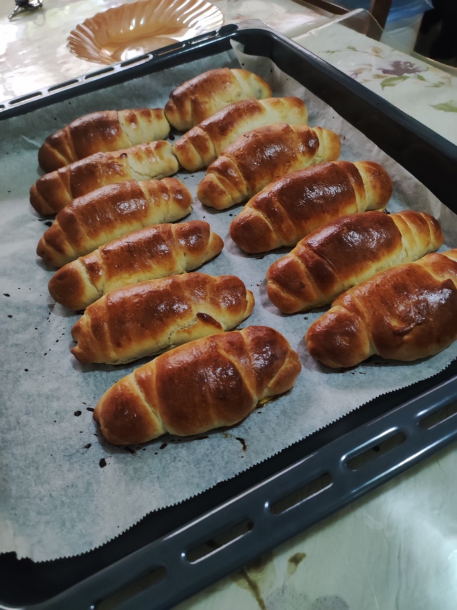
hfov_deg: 74.7
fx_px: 300
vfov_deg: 91.1
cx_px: 228
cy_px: 305
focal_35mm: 17
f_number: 1.79
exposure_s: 1/33
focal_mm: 4.74
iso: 1521
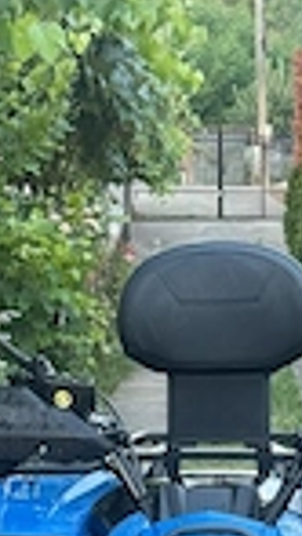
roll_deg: +0.1
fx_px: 2016
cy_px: 653
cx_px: 229
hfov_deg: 8.6
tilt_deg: -10.8
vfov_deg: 14.6
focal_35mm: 142
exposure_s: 1/60
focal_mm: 6.76
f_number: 1.78
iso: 250
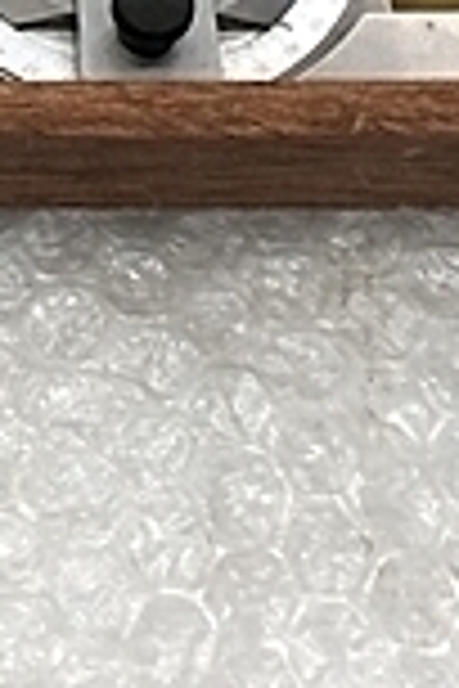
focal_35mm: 126
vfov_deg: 15.4
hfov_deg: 10.4
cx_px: -288
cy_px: -234
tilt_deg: -60.1
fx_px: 2410
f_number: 2.2
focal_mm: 4.15
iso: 50
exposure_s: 1/30
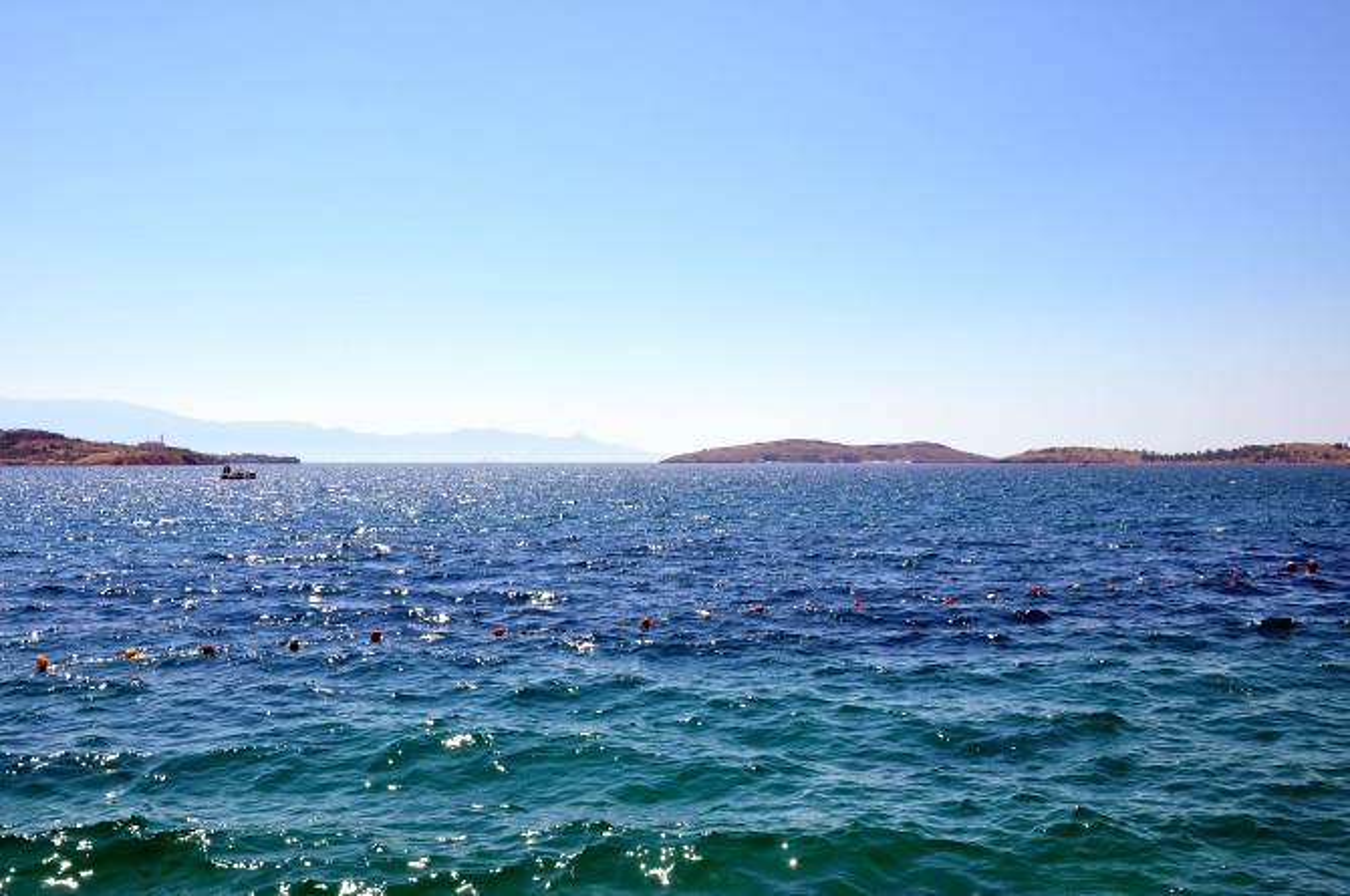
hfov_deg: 53.2
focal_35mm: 36
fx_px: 1348
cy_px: 448
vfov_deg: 36.8
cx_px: 675
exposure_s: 1/320
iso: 200
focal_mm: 24
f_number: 10
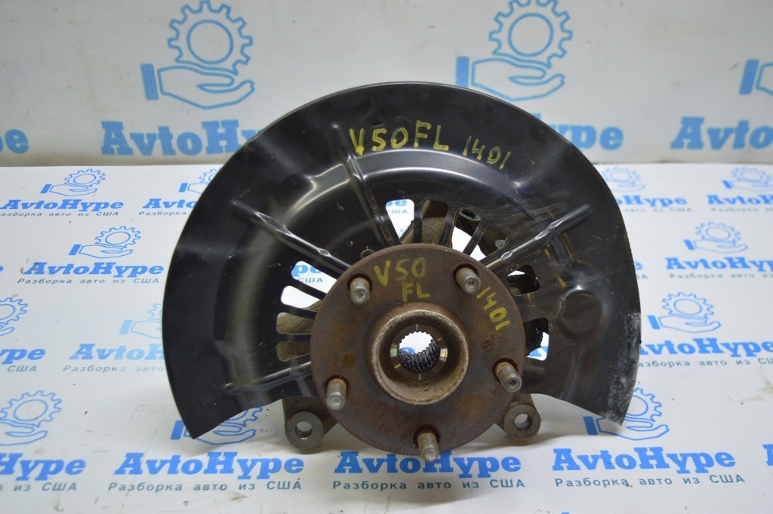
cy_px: 257
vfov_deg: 34.2
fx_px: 837
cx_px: 386
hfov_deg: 49.6
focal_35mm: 39
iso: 400
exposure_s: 1/50
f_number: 4
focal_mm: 26
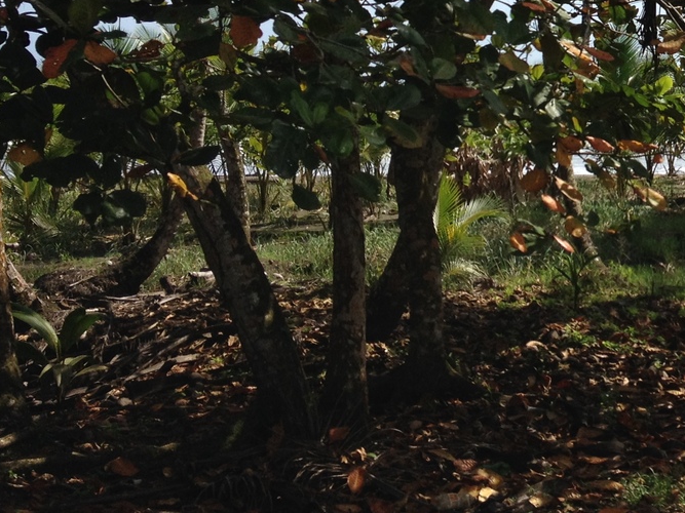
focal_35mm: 84
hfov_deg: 21.9
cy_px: 12
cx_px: 771
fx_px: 1662
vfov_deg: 17.2
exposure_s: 1/1842
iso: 50
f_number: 2.4
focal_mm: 4.28
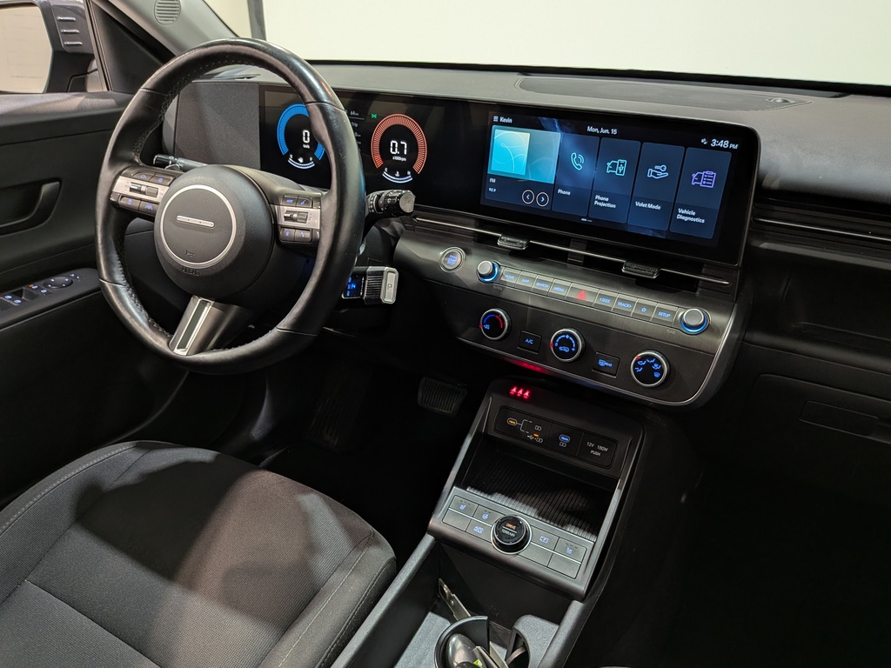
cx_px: 446
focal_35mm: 24
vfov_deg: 56.8
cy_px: 334
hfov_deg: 71.6
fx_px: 618
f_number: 1.7
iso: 57
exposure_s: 1/24
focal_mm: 4.53
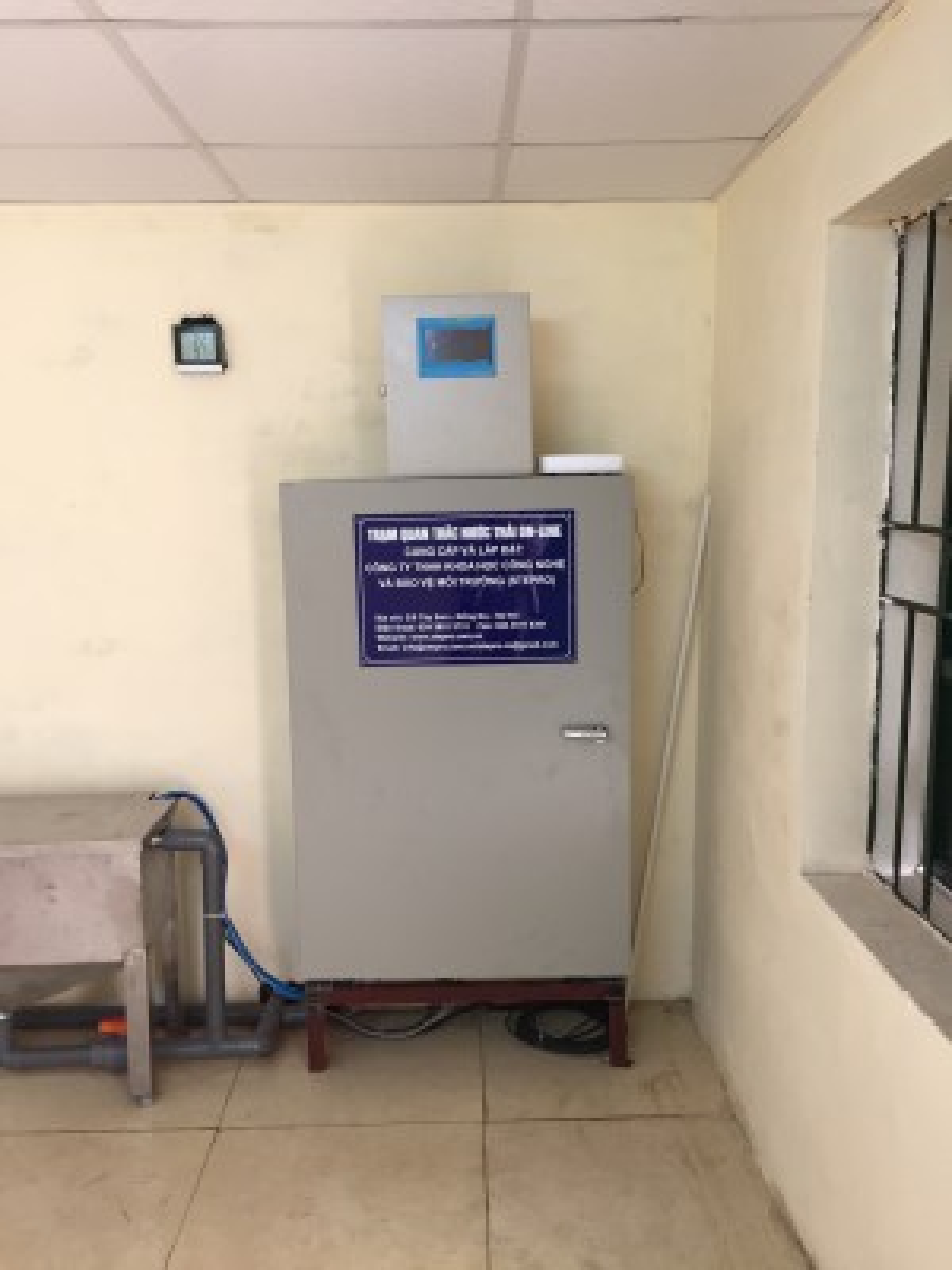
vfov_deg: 61.7
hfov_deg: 48.2
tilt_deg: -7.2
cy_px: 635
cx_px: 476
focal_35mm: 29
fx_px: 1063
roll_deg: +1.0
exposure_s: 1/33
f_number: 2.2
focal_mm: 4.15
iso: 80
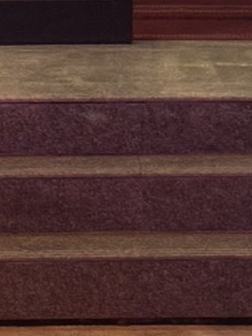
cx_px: 109
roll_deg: +0.2
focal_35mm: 192
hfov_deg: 7.7
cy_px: -371
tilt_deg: +5.9
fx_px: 1860
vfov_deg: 9.5
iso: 125
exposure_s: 1/100
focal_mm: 6.76
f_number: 1.78
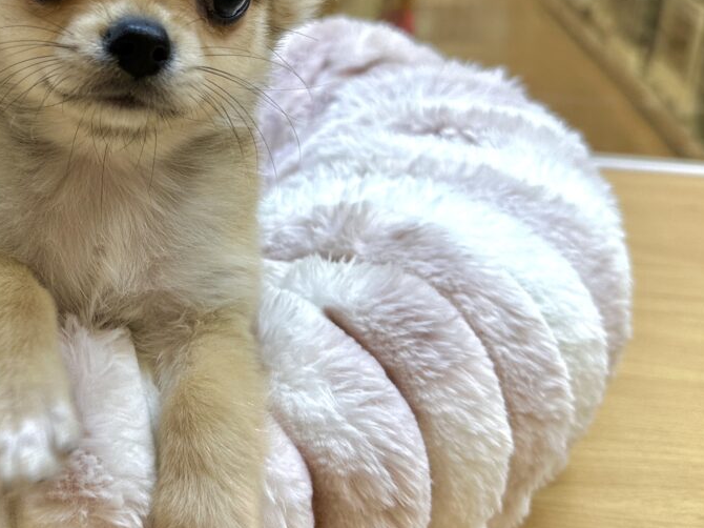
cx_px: 121
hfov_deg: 41.6
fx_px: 874
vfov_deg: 33.3
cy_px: 180
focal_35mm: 43
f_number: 1.78
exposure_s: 1/236
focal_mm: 6.86
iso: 64
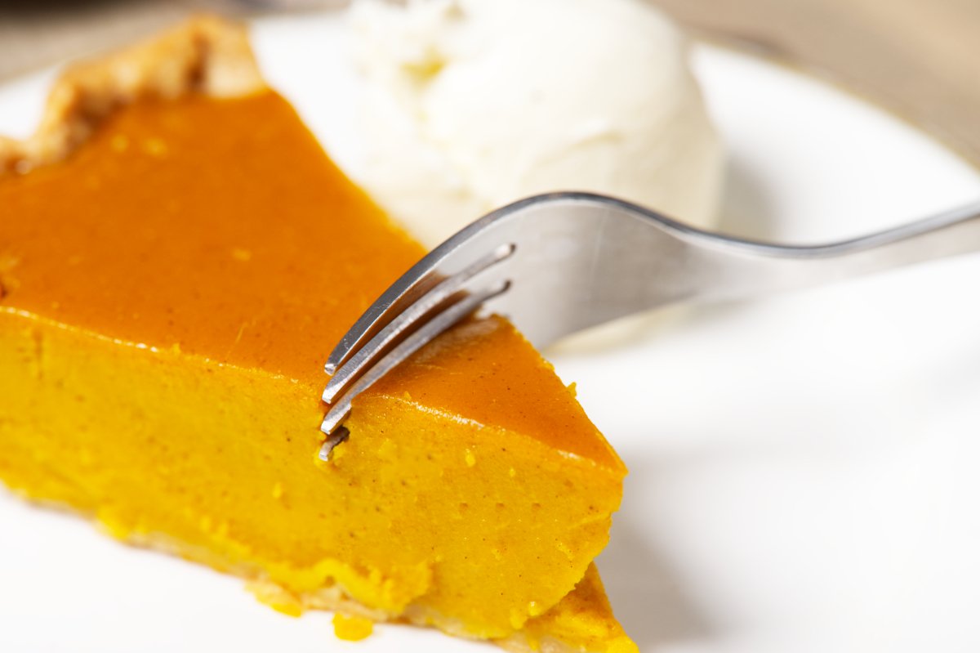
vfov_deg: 13.0
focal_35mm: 105
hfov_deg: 19.5
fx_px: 2857
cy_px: 326
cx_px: 490
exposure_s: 1/1000
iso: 1000
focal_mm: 105
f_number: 6.3
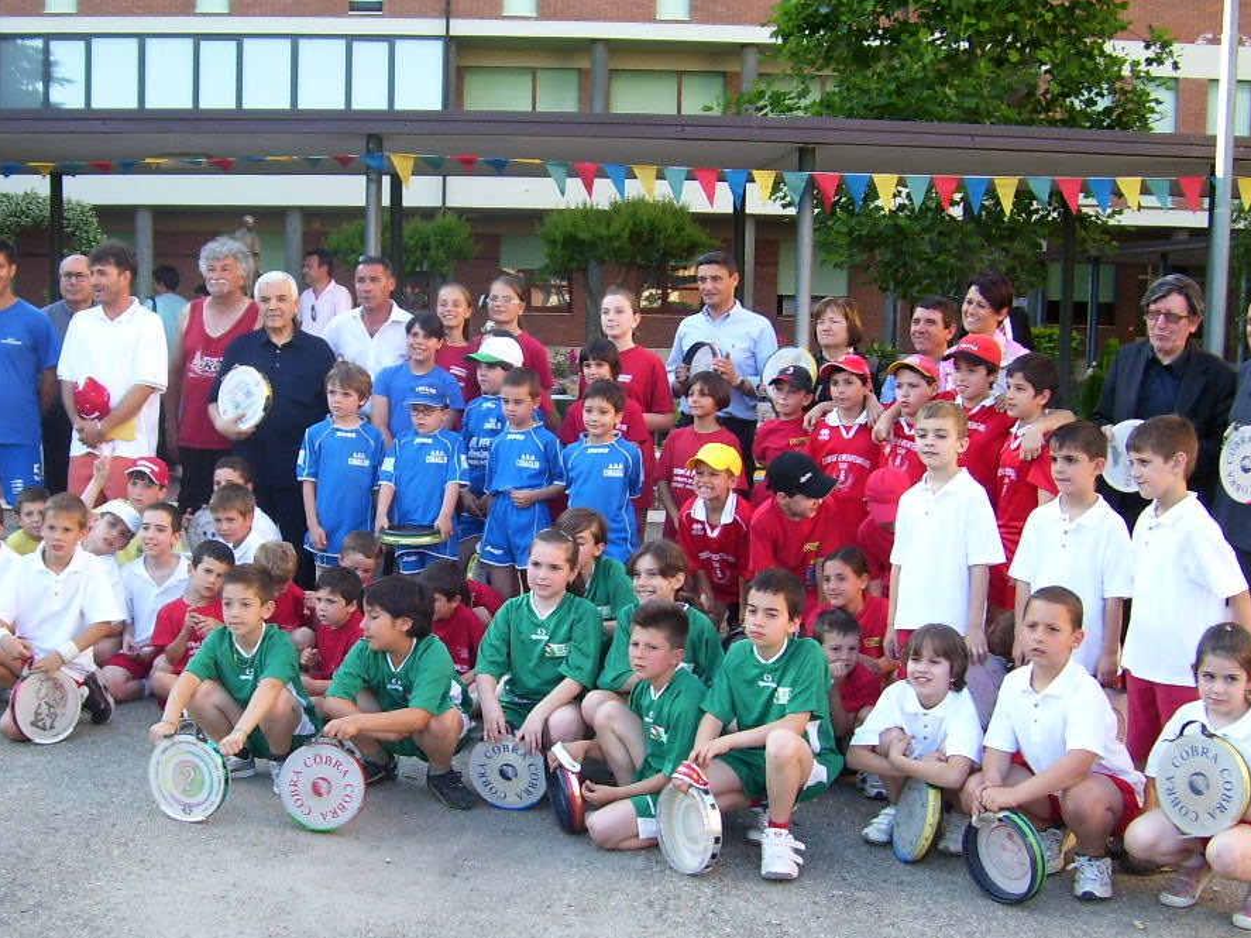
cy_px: 488
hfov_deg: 41.1
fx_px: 1662
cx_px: 506
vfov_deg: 31.5
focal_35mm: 46
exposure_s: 1/125
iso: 80
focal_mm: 5.6
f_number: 2.7
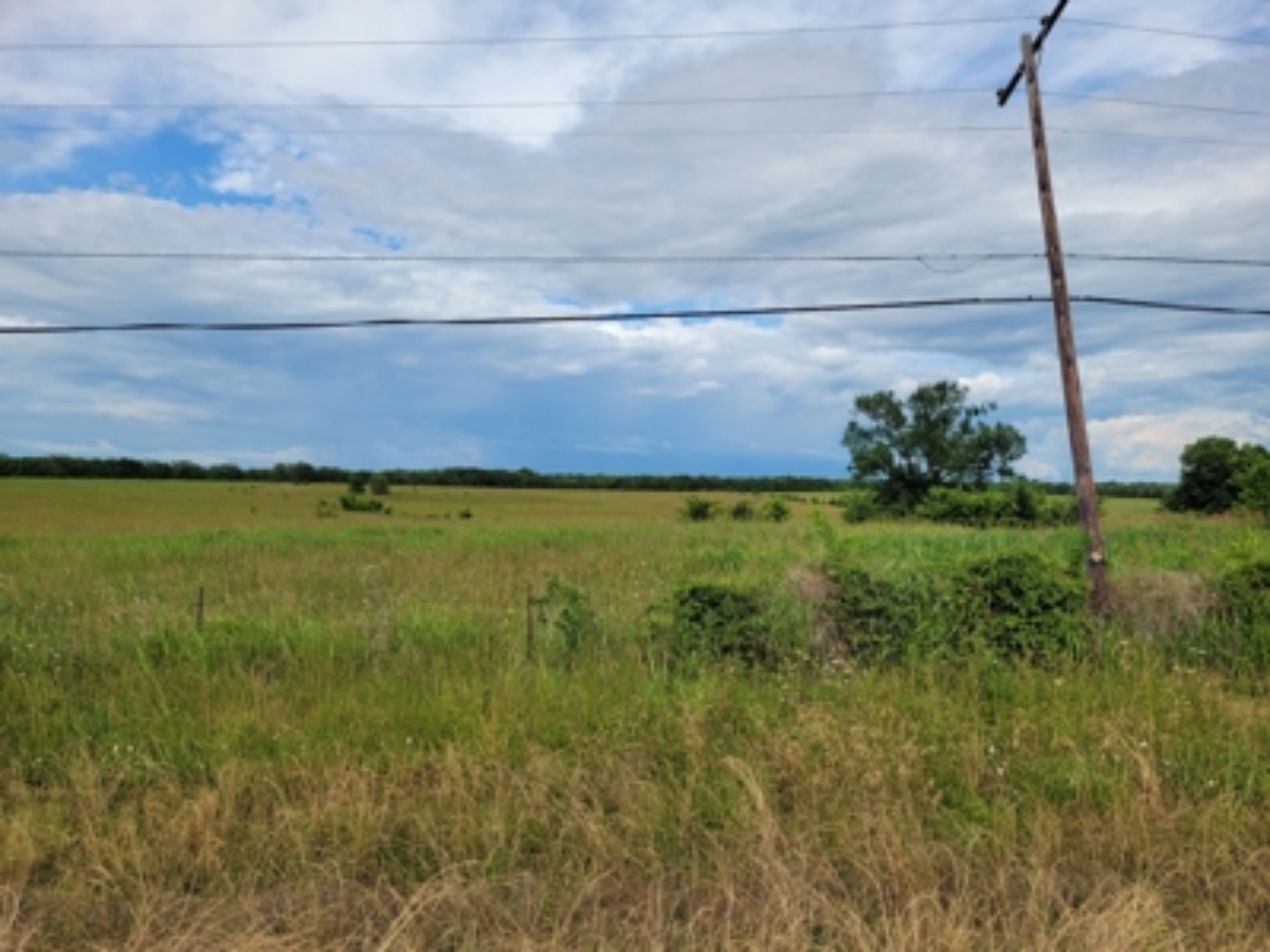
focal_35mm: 26
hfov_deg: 67.3
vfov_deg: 53.1
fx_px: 954
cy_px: 476
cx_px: 635
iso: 40
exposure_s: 1/2805
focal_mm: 5.4
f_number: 1.8
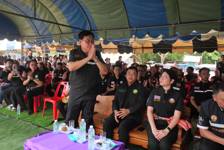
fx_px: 181
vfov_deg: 45.0
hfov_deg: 63.6
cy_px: 75
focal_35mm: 29
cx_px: 112
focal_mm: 14
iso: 3200
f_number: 9
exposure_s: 1/640
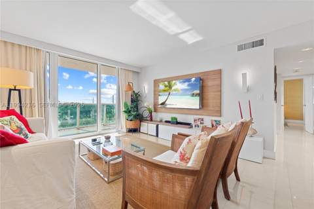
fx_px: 122
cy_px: 104
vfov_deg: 81.1
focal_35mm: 14
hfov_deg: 104.3
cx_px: 157
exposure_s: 1/13
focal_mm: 14
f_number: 8
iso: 400
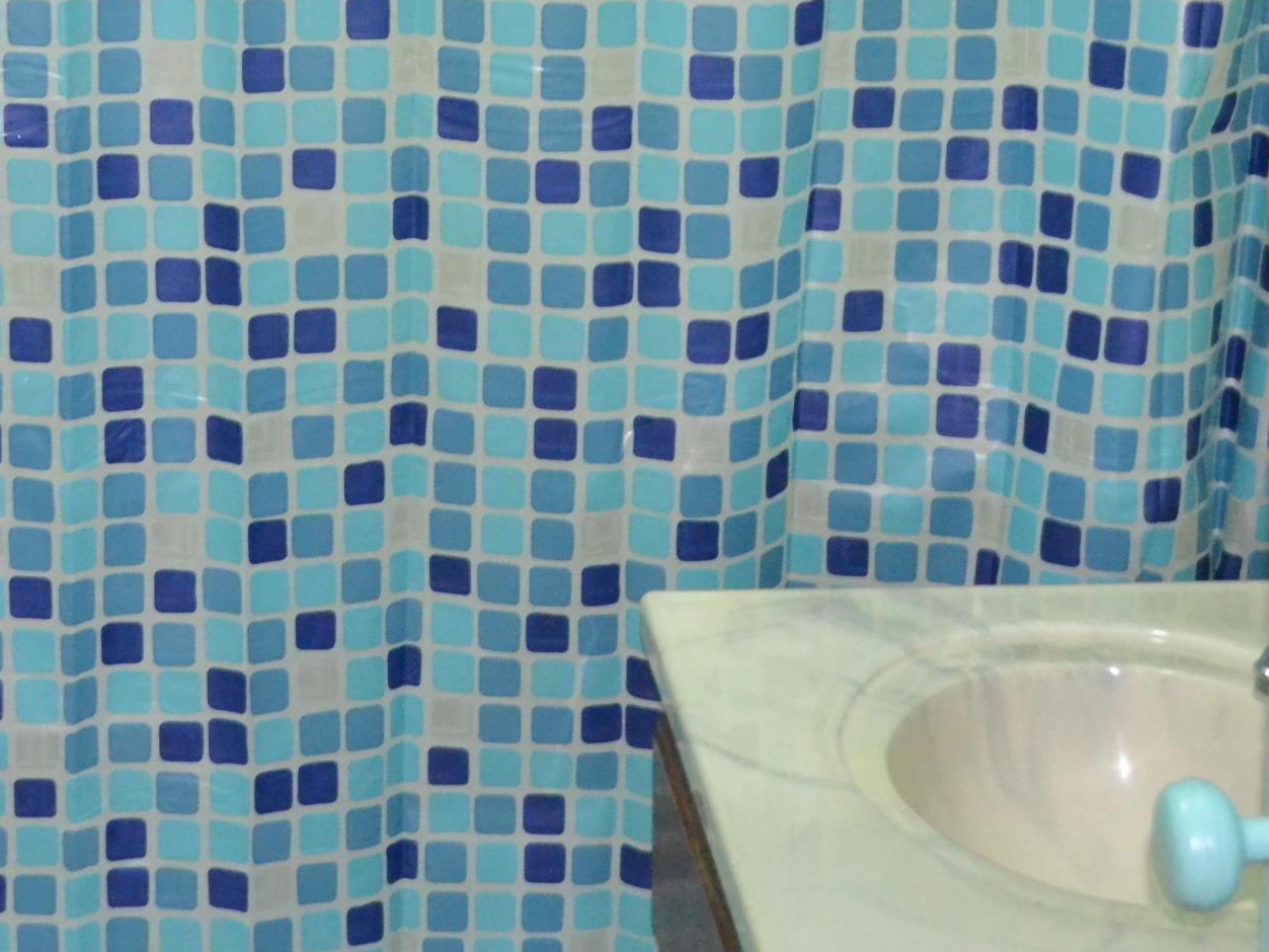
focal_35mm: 100
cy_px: 212
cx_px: 412
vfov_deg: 14.7
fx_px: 3672
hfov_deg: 19.5
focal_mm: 29
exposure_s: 1/60
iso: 3200
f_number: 4.5
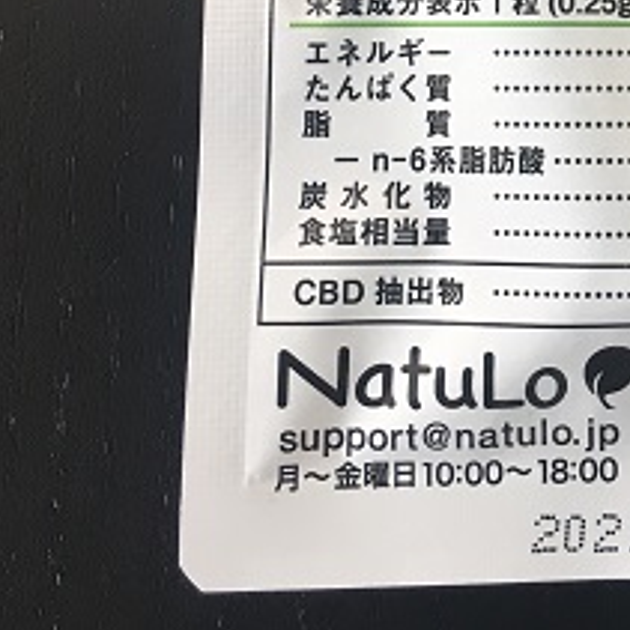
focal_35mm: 81
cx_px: 675
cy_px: -179
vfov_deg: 19.7
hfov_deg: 20.5
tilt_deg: -83.5
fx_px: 1668
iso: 25
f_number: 2.2
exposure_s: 1/40
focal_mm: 4.15
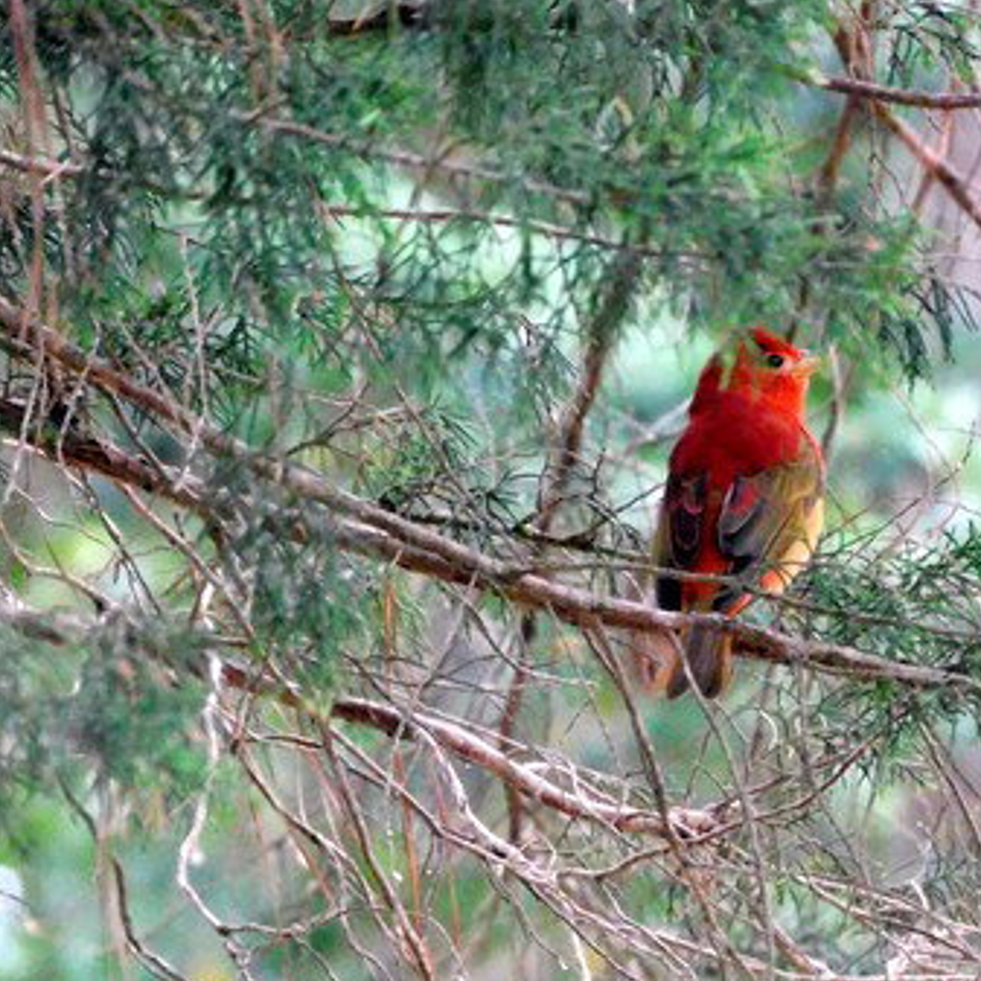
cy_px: 603
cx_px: 763
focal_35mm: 944
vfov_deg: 1.9
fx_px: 30267
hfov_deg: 1.9
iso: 1600
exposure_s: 1/100
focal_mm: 107.5
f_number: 5.6
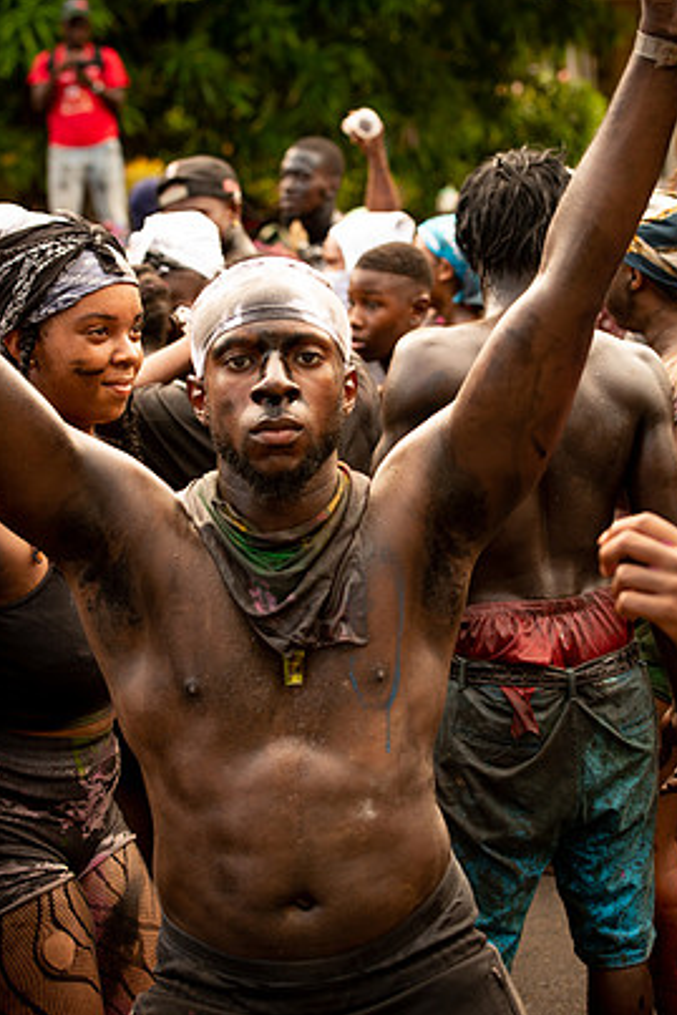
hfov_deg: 17.5
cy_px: 554
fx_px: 2198
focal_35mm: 78
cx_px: 364
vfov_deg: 26.0
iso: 640
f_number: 5
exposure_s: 1/320
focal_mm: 70
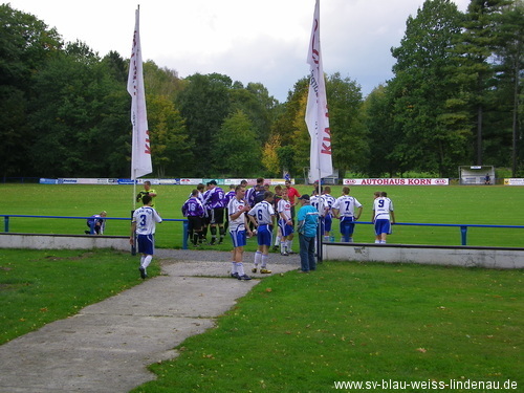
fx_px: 833
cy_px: 196
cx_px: 262
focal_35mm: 55
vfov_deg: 26.6
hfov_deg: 34.9
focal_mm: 9.8
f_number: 3.7
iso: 64
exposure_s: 1/250
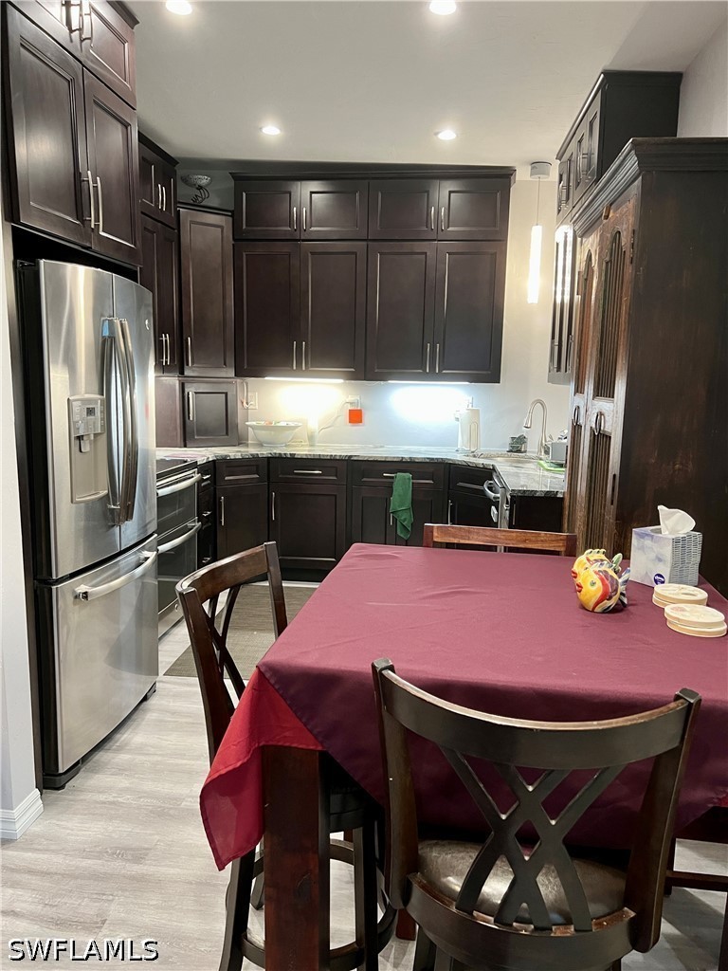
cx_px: 364
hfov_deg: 53.1
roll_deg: -0.7
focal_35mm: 26
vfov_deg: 67.3
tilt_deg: -7.9
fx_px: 729
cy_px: 486
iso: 250
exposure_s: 1/60
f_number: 1.5
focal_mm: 5.7
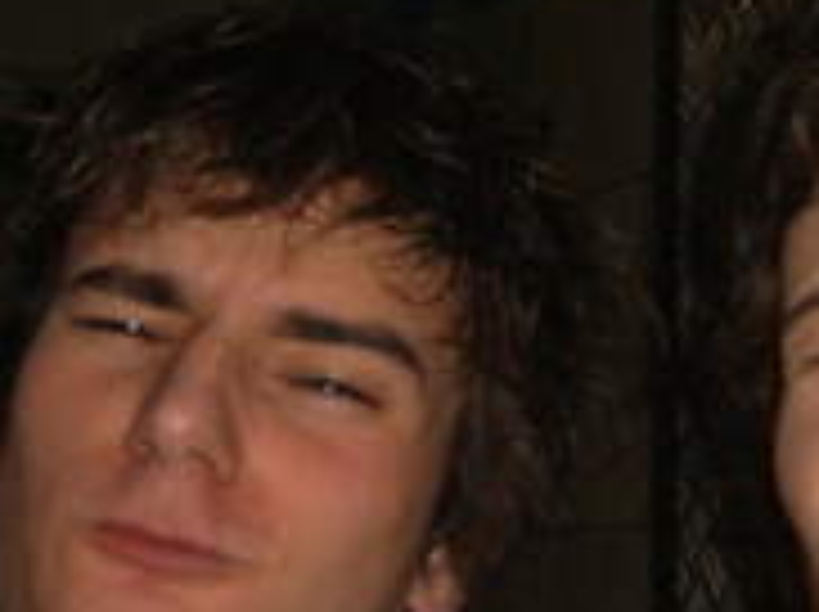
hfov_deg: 21.5
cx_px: 486
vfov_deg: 16.2
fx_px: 2150
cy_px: 378
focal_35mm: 91
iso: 100
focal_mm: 5.8
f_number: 2.8
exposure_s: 1/30
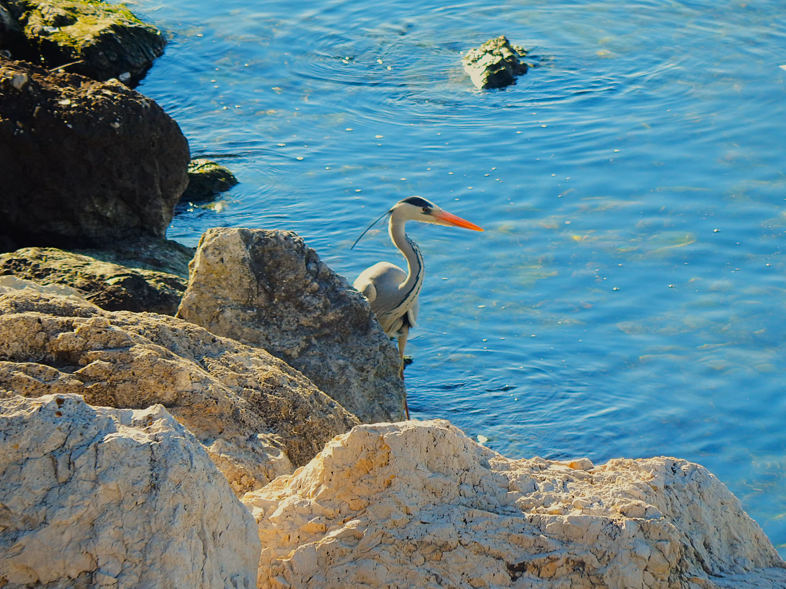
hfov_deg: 2.9
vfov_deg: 2.2
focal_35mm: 675
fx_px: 15327
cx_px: 393
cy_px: 294
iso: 125
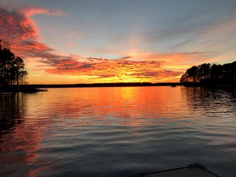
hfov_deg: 63.4
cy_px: 88
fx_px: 191
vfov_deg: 49.7
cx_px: 118
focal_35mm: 28
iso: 20
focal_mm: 3.99
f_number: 1.8
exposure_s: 1/120
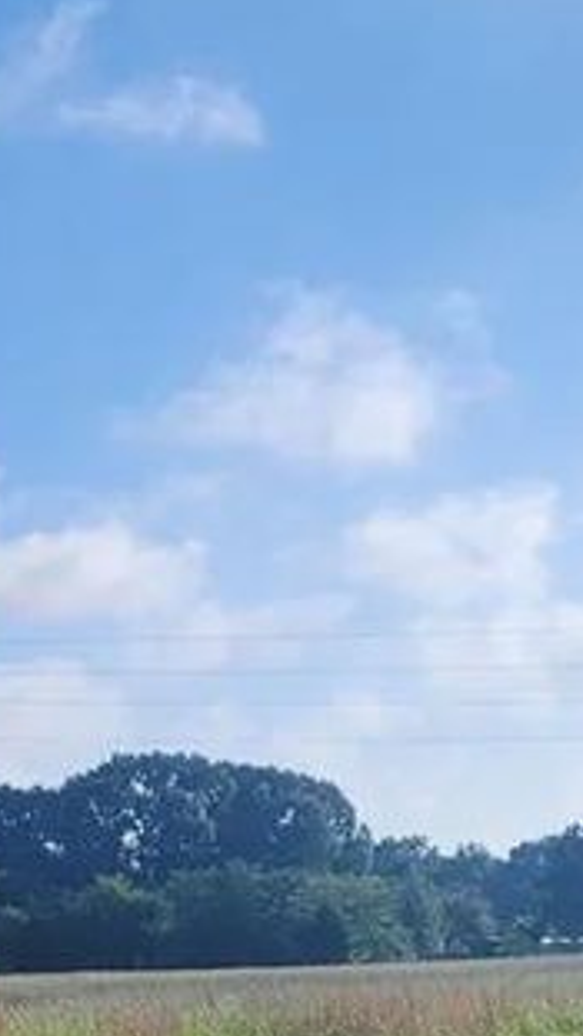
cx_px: 433
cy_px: 1354
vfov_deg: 18.1
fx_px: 3022
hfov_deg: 11.0
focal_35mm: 110
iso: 12
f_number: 1.8
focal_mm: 6.4
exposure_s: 1/1550
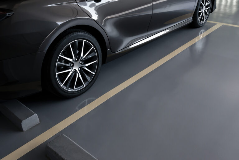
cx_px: 120
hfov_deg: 54.4
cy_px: 80
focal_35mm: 35
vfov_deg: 37.9
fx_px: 232
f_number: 7.1
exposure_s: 1/80
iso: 400
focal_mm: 13
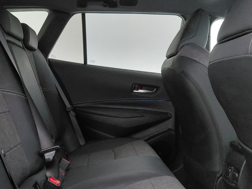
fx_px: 291
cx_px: 94
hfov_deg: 46.4
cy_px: 123
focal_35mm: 40
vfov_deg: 35.7
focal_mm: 4.69
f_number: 1.8
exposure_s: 1/25
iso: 400
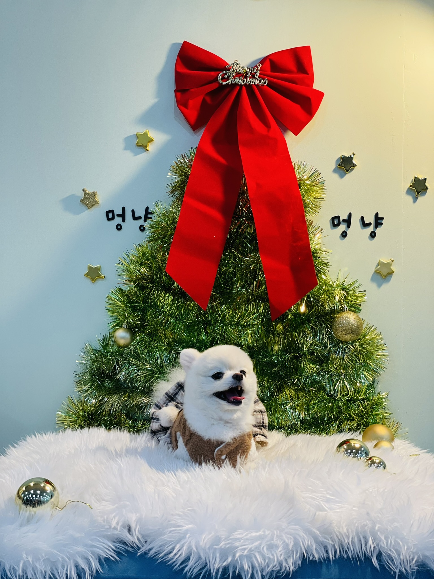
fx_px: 869
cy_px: 290
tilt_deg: -2.7
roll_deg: +0.3
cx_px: 217
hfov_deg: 28.0
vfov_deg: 36.8
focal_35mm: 52
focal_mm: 6
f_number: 2
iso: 125
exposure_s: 1/120
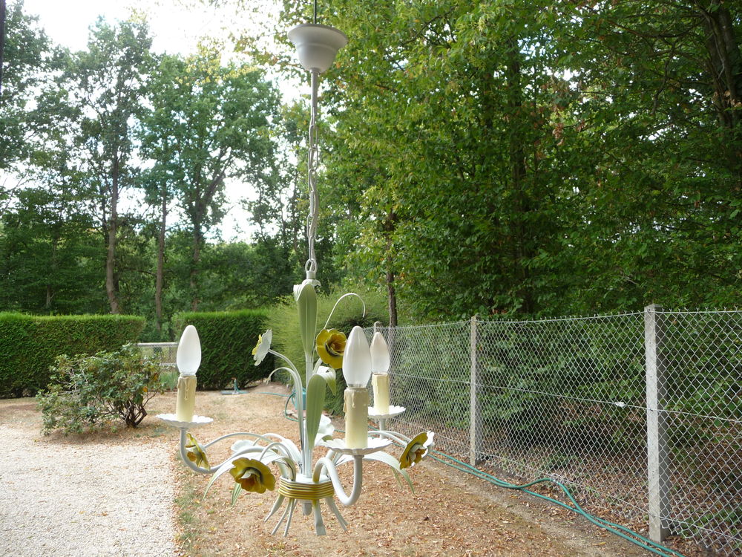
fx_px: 600
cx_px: 371
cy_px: 278
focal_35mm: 28
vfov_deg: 49.7
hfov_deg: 63.4
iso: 100
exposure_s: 1/160
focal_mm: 4.7
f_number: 3.3
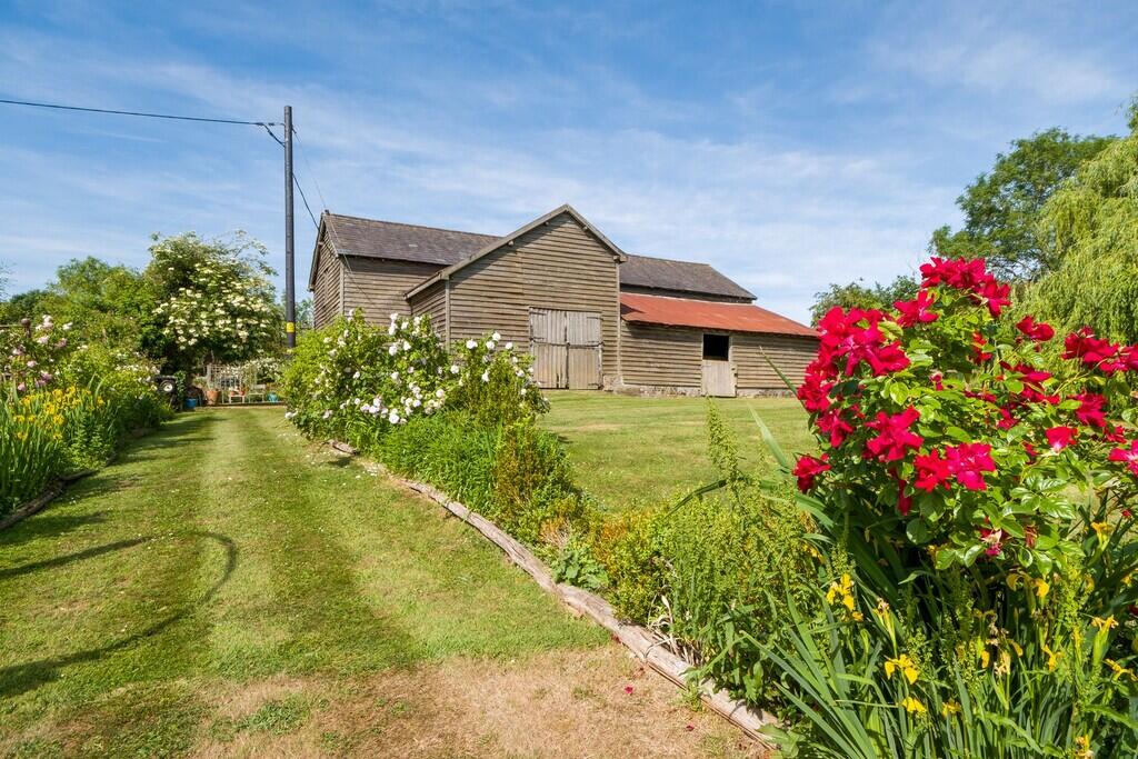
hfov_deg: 84.0
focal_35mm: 20
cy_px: 380
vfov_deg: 61.9
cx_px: 569
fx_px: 632
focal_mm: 13.6
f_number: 9
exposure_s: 1/200
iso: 160
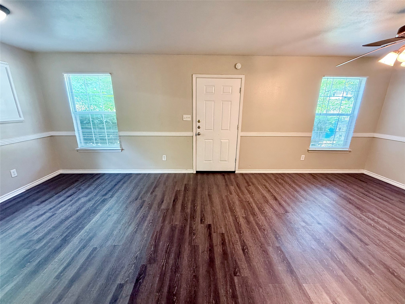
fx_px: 164
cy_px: 152
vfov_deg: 85.7
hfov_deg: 102.1
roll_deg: -0.6
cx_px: 202
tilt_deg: -15.2
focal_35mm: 14
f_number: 2.2
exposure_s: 1/60
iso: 500
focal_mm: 2.22
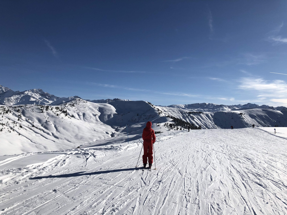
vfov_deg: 49.7
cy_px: 108
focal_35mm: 28
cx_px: 144
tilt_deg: -0.1
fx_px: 232
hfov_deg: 63.4
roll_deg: -2.1
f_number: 1.8
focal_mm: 4
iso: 25
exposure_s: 1/6944
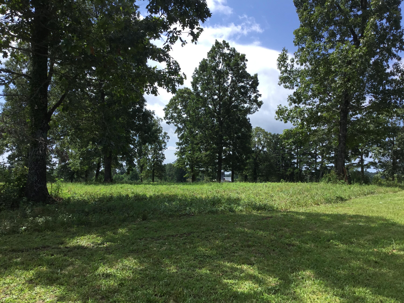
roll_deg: -2.0
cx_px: 202
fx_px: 362
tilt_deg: +4.5
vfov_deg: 45.4
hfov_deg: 58.4
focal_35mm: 31
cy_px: 152
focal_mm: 3.3
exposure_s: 1/959
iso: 25
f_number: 2.4
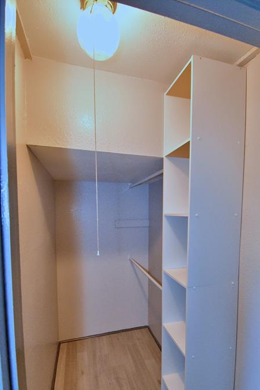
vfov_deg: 92.8
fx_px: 184
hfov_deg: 70.4
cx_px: 135
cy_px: 220
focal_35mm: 17
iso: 1100
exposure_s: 1/30
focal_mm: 10
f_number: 4.5
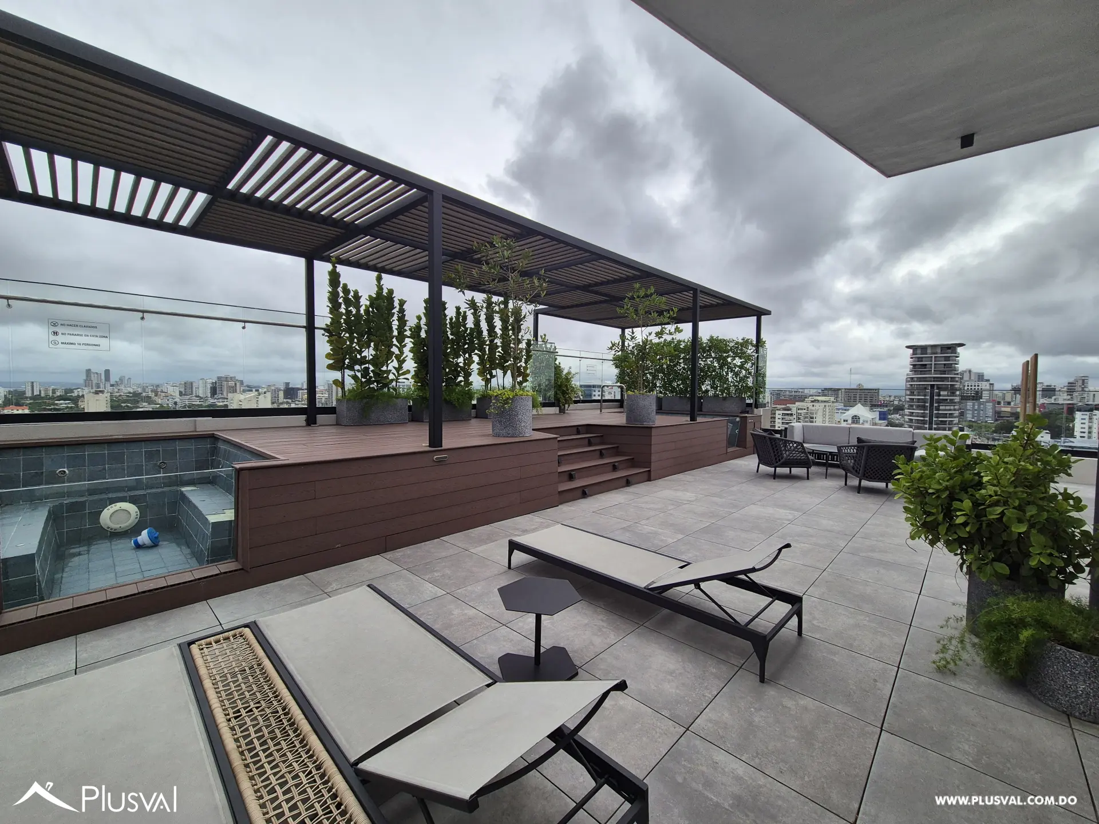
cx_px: 550
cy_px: 412
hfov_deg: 106.2
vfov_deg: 89.9
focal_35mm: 13
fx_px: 413
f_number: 2.2
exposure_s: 1/1040
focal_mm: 2.2
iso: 50
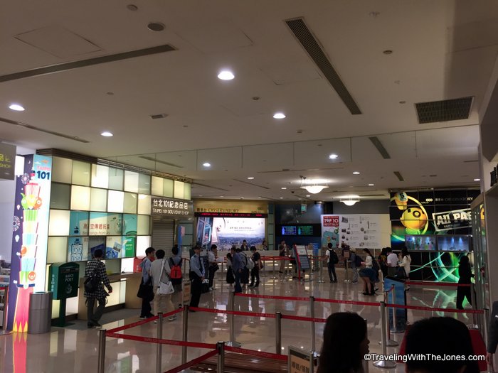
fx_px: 417
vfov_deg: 48.2
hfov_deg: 61.7
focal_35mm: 29
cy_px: 186
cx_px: 249
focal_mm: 4.15
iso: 32
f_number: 2.2
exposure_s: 1/40
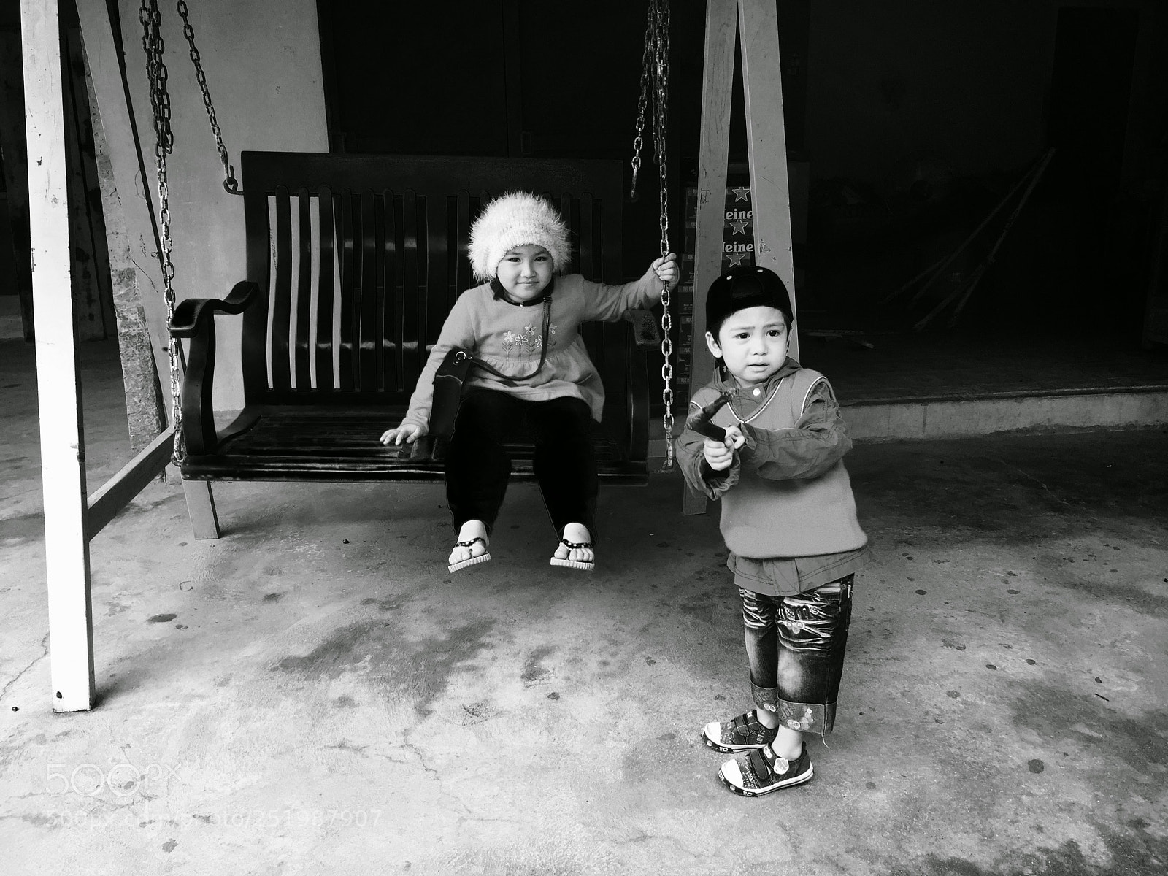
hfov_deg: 61.7
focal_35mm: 29
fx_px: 979
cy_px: 438
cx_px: 584
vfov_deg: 48.2
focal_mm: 4.15
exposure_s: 1/120
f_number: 2.2
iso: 50
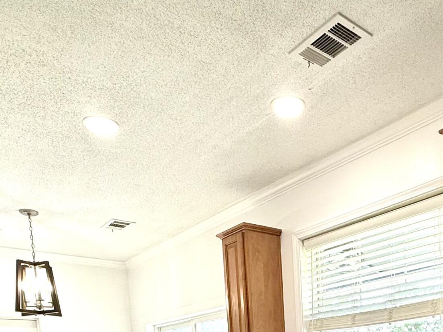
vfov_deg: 29.9
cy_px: 435
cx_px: 320
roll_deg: +1.9
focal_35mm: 38
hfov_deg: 47.5
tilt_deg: -7.2
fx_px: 486
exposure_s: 1/121
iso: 64
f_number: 2.2
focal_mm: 2.22
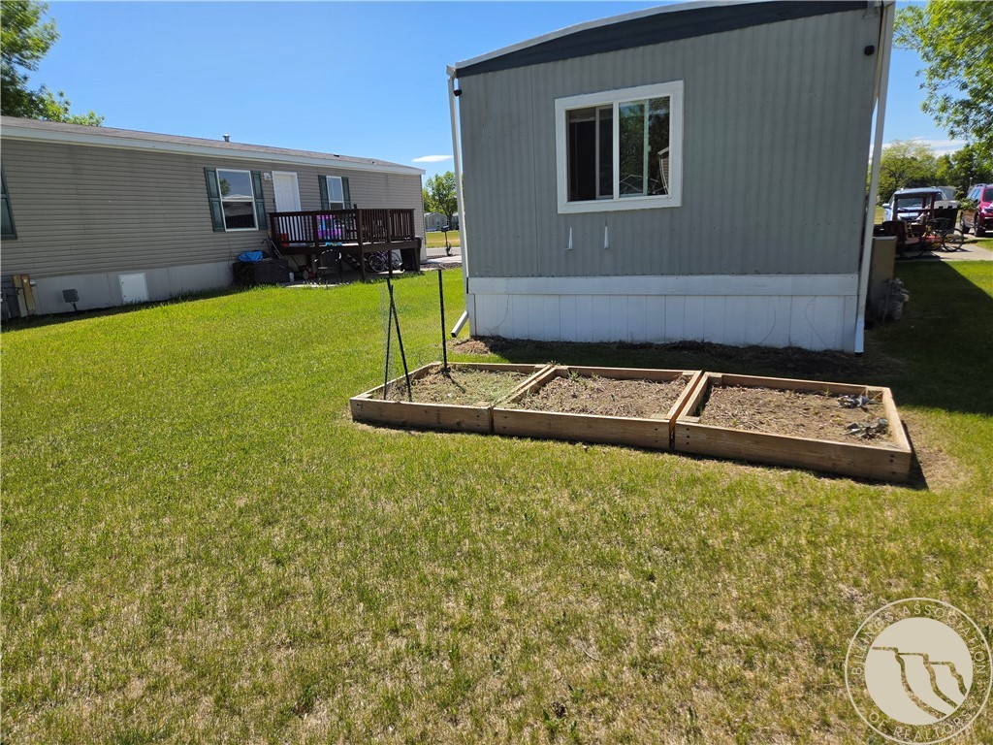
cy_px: 372
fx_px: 660
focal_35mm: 23
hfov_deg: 73.9
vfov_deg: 58.9
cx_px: 496
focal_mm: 5.4
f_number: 1.8
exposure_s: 1/4186
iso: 80
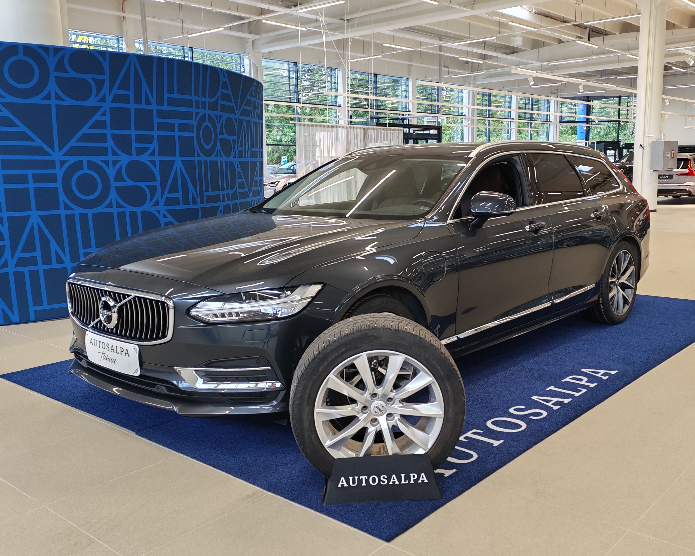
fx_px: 720
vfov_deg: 42.2
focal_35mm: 35
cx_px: 367
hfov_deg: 51.5
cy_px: 277
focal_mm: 6.12
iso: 200
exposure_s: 1/100
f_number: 1.9
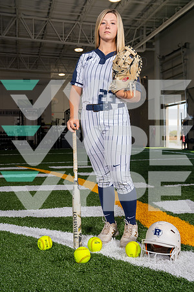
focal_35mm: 40
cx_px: 97
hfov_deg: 33.4
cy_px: 146
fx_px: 323
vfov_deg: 48.5
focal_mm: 40
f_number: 5.6
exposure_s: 1/200
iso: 200
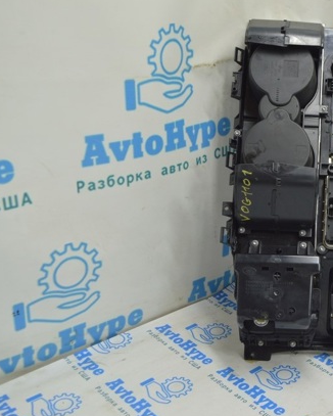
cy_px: 203
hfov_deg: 27.4
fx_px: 652
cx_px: 314
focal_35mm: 53
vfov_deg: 35.3
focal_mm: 24
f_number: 5.6
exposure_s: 1/20
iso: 400
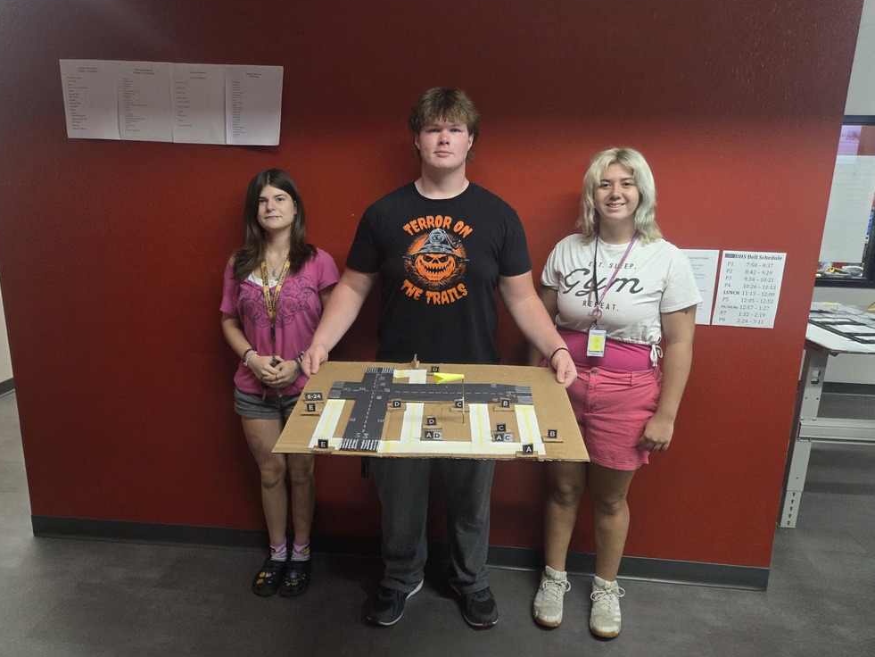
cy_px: 329
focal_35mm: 24
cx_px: 433
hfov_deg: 71.6
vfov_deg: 56.8
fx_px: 607
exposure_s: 1/120
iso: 400
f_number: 1.8
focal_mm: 5.4
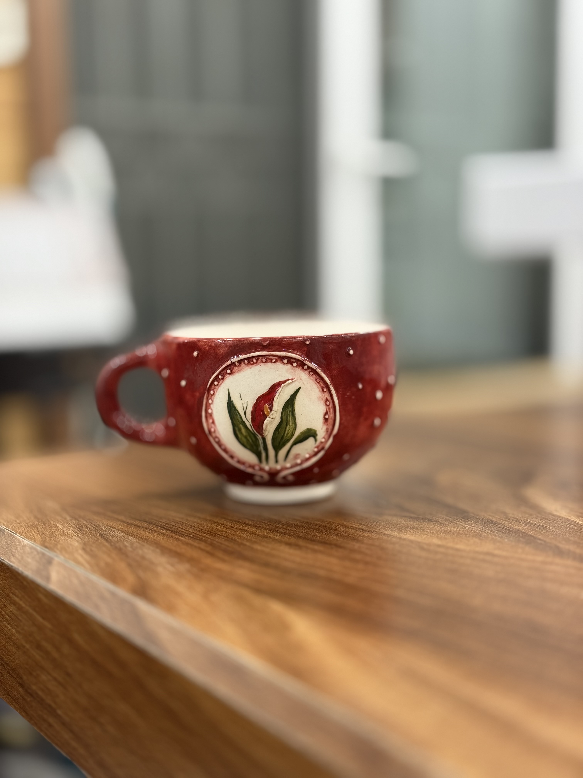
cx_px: 292
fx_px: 1078
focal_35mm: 48
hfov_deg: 30.3
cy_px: 389
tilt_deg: -7.6
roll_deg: +0.1
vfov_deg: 39.7
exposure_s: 1/50
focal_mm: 6.76
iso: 160
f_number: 1.78
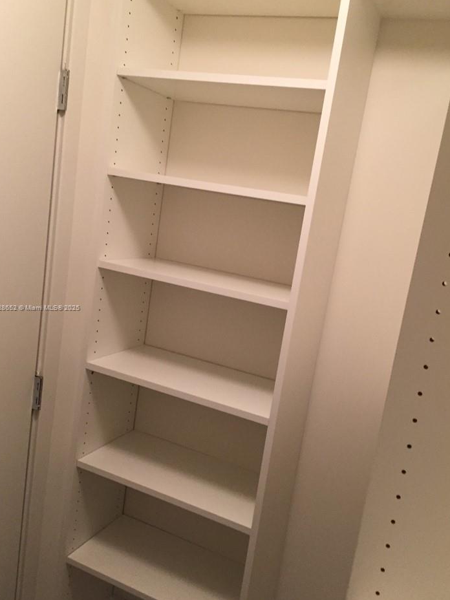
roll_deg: -8.4
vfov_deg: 56.8
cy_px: 308
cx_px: 228
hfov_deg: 44.2
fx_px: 555
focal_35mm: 32
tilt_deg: -10.8
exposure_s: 1/30
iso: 160
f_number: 2.2
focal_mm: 4.15
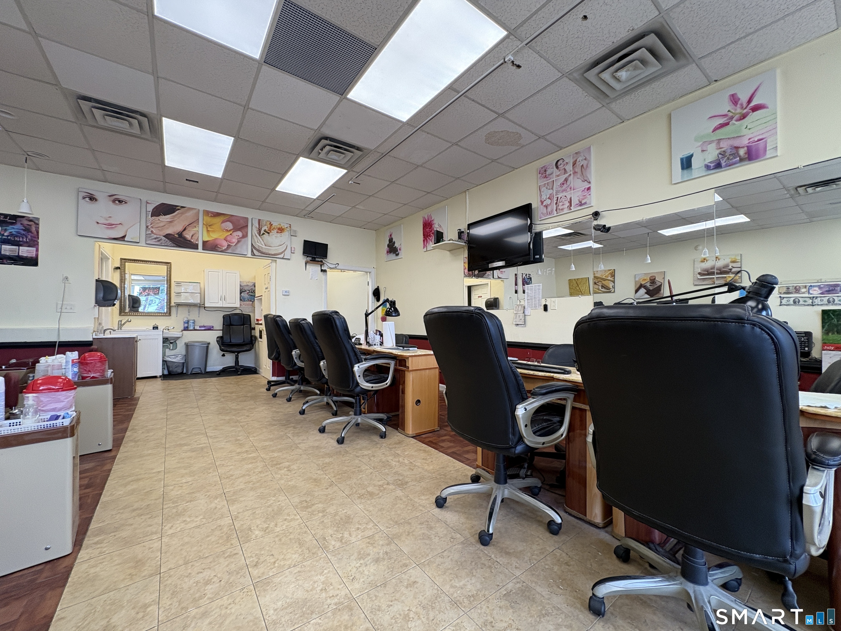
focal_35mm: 14
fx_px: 340
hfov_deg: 102.1
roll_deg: +0.1
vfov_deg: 85.7
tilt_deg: +1.1
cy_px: 316
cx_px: 420
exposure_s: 1/120
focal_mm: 2.22
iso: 125
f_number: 2.2
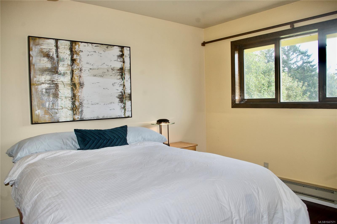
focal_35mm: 27
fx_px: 252
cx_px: 168
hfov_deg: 67.5
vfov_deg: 47.8
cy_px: 112
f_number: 5.6
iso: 400
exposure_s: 1/180
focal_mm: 18
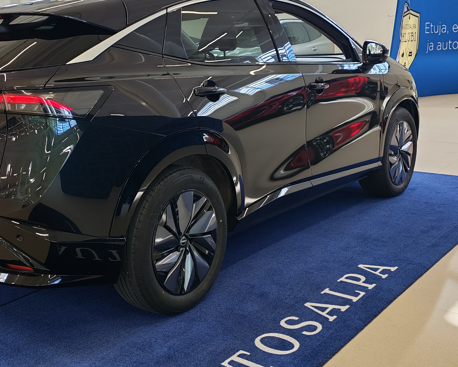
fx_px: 651
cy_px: 166
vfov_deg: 31.4
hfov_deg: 38.2
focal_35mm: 48
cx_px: 138
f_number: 1.9
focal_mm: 6.12
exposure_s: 1/100
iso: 122
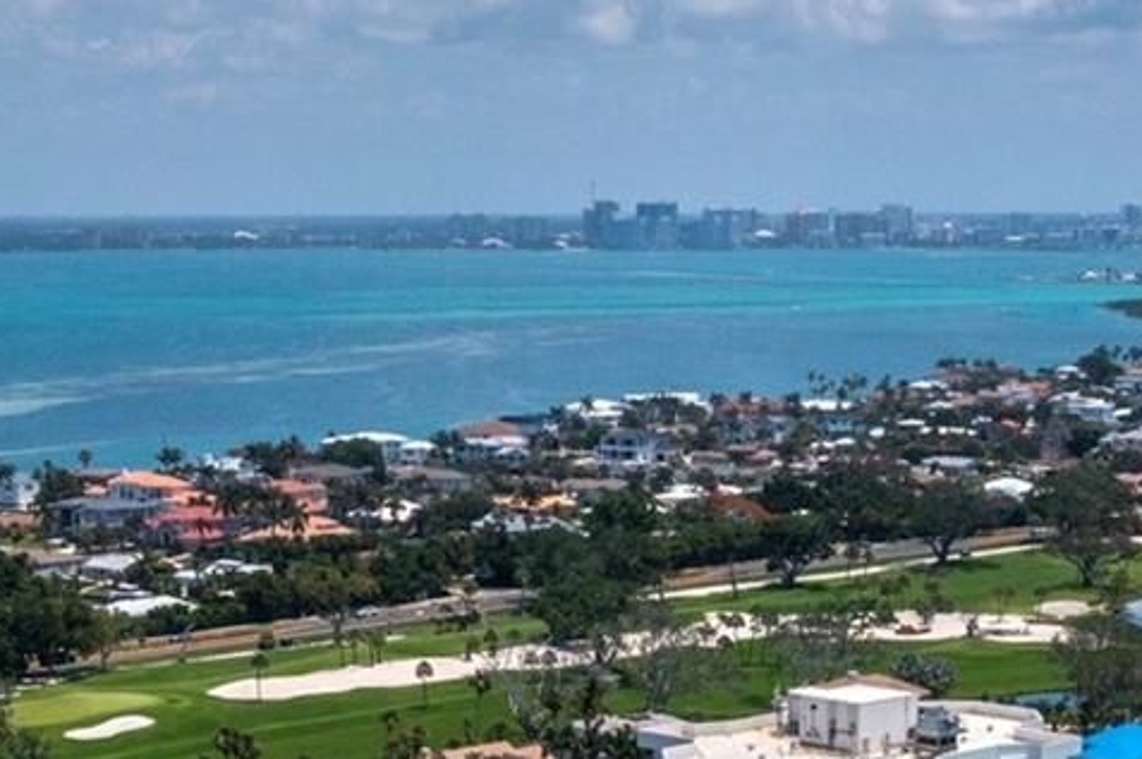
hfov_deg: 21.7
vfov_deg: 14.2
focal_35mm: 94
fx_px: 2979
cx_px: 579
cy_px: 854
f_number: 8
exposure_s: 1/1250
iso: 100
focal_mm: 10.26
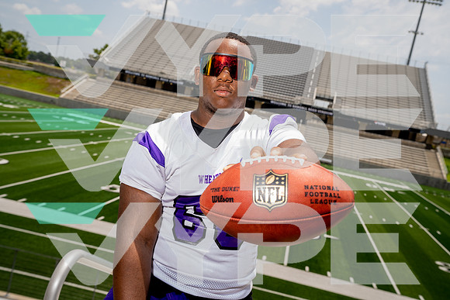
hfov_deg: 44.5
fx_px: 550
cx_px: 225
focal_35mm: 44
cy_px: 150
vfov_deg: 30.5
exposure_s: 1/250
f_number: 7.1
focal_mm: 44
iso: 100
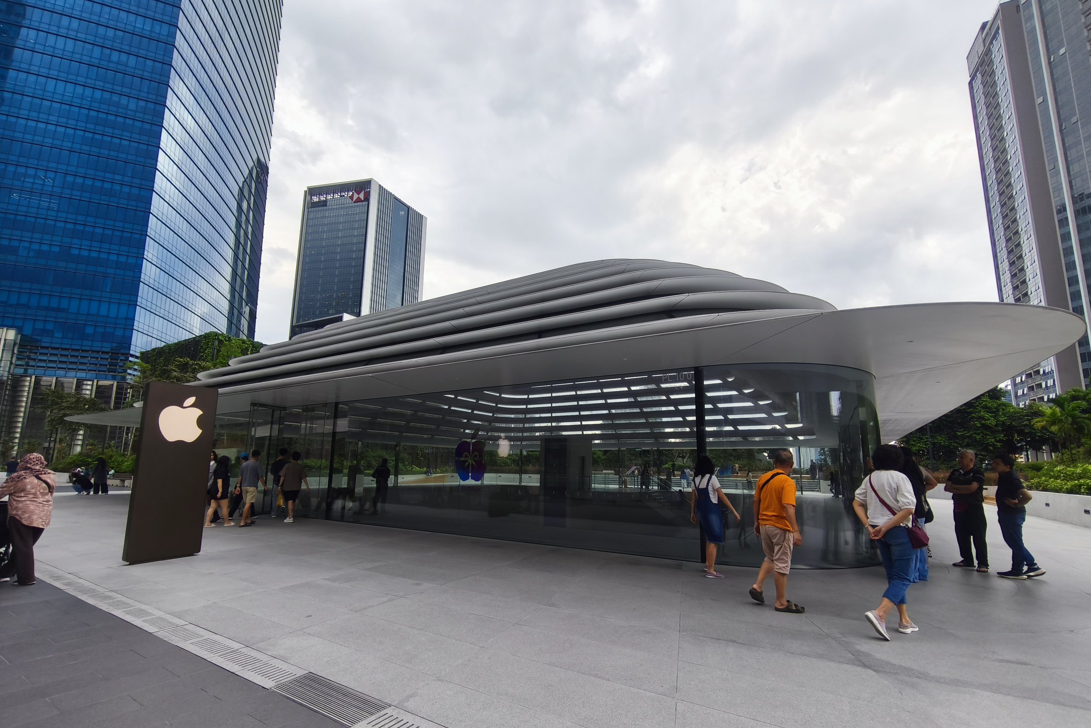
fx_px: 485
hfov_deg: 96.7
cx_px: 546
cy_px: 394
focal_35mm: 16
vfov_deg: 73.6
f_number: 2.2
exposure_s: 1/197
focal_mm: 1.91
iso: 50
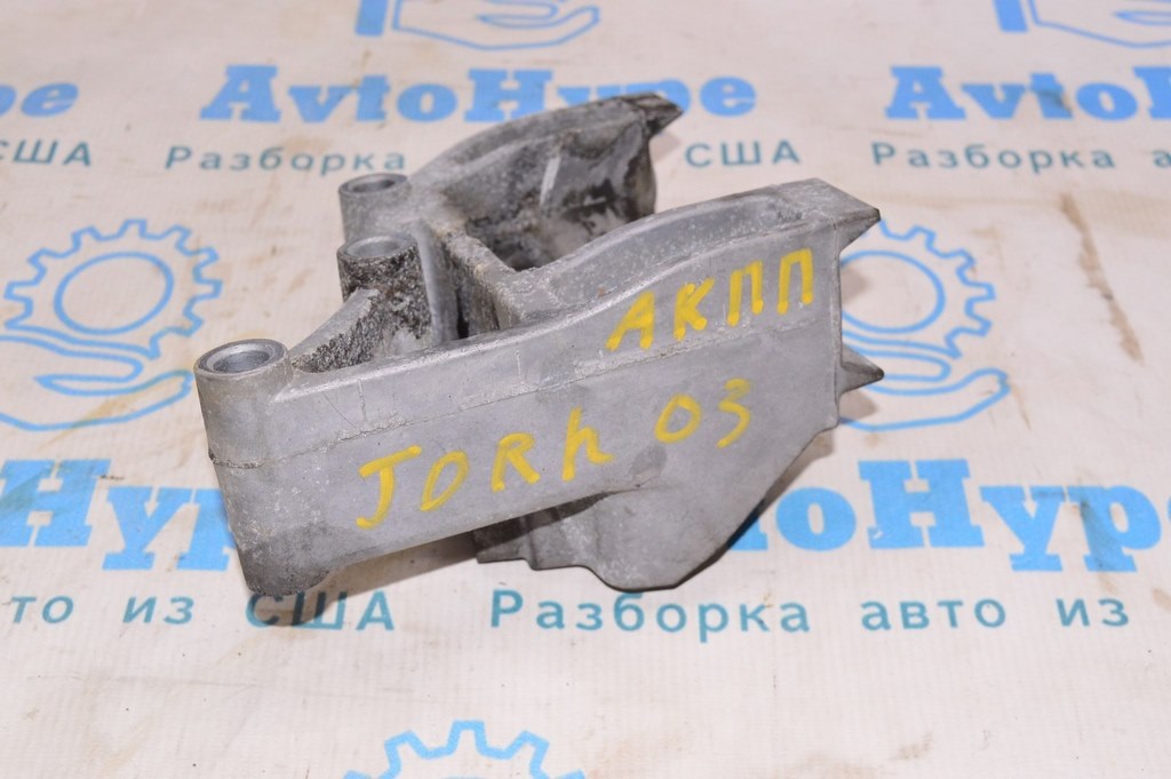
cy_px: 390
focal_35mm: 48
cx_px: 586
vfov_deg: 28.0
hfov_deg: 41.1
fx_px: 1560
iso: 1600
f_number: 8
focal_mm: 32
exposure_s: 1/160
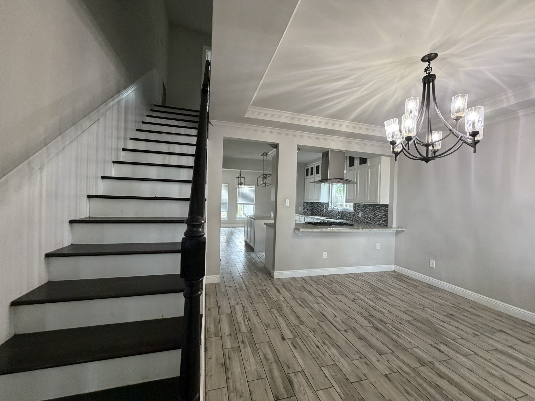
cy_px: 200
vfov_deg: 85.7
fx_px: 216
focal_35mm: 14
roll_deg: -0.3
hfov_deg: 102.1
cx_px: 268
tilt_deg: +2.1
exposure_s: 1/60
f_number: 2.2
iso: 320
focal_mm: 2.22
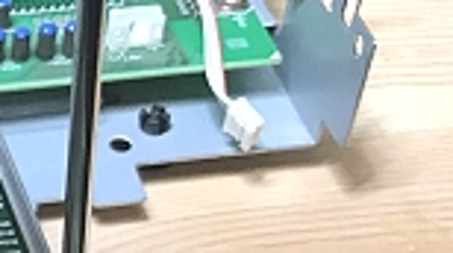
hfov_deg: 15.6
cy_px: 380
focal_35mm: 127
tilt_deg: -45.9
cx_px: -224
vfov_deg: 9.2
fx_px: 1523
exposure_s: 1/20
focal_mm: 3.99
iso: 40
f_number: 1.8
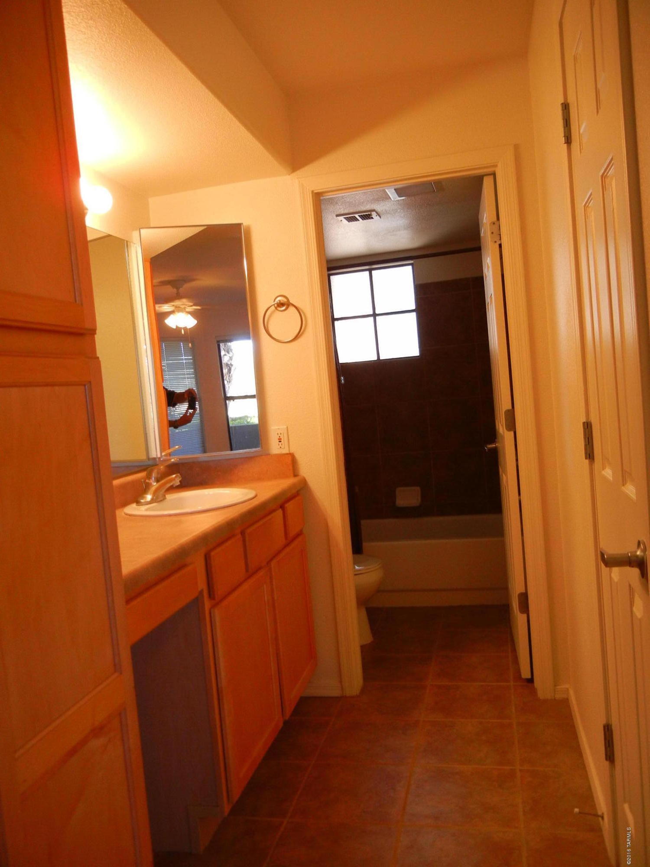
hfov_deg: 46.8
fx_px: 751
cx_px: 325
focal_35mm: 30
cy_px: 434
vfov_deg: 60.0
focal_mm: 5.4
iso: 197
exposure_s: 1/30.6
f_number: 3.5
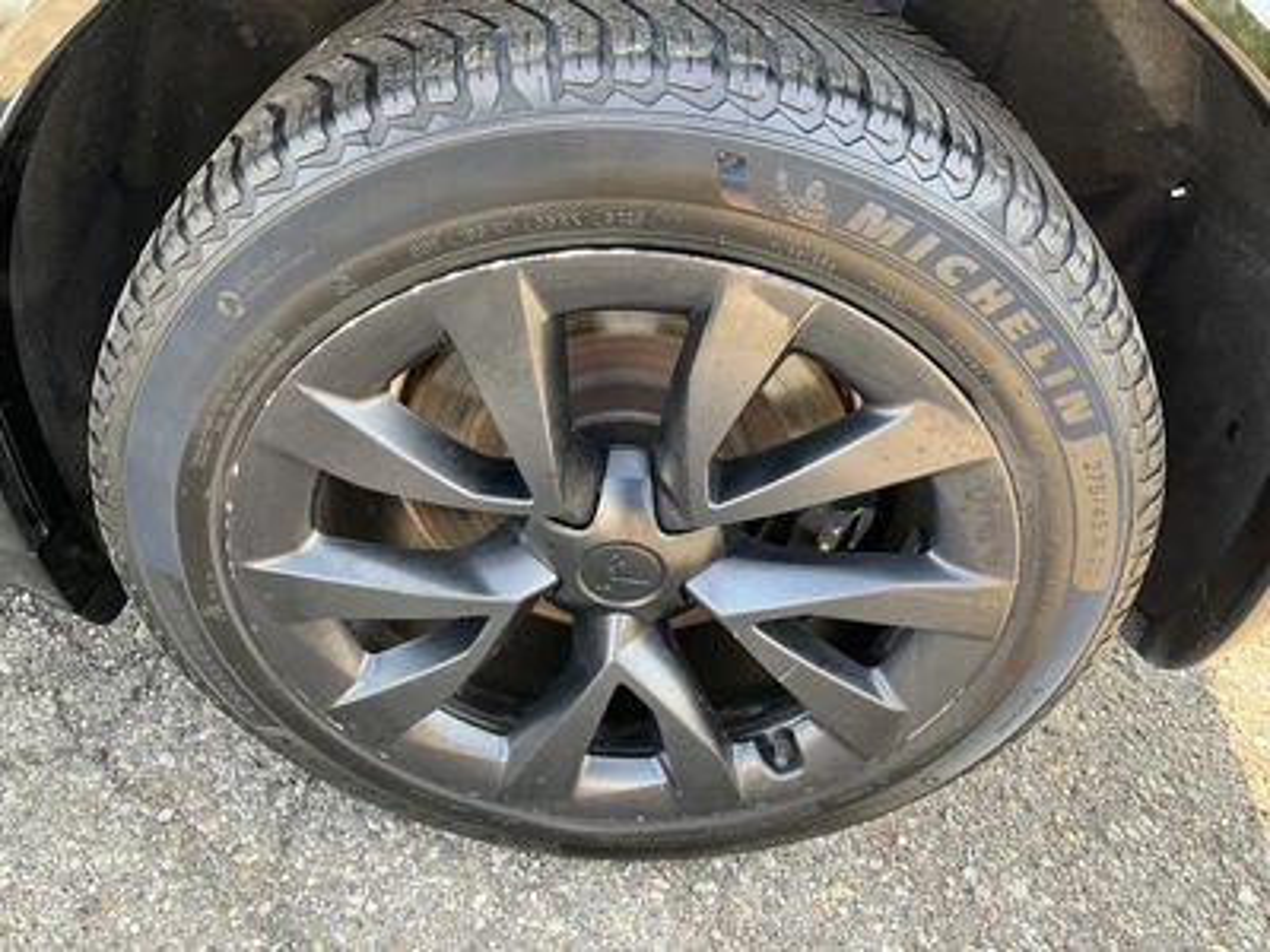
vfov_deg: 48.2
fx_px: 1064
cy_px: 476
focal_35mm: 29
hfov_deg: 61.7
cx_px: 635
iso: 50
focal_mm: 3
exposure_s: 1/122
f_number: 1.8
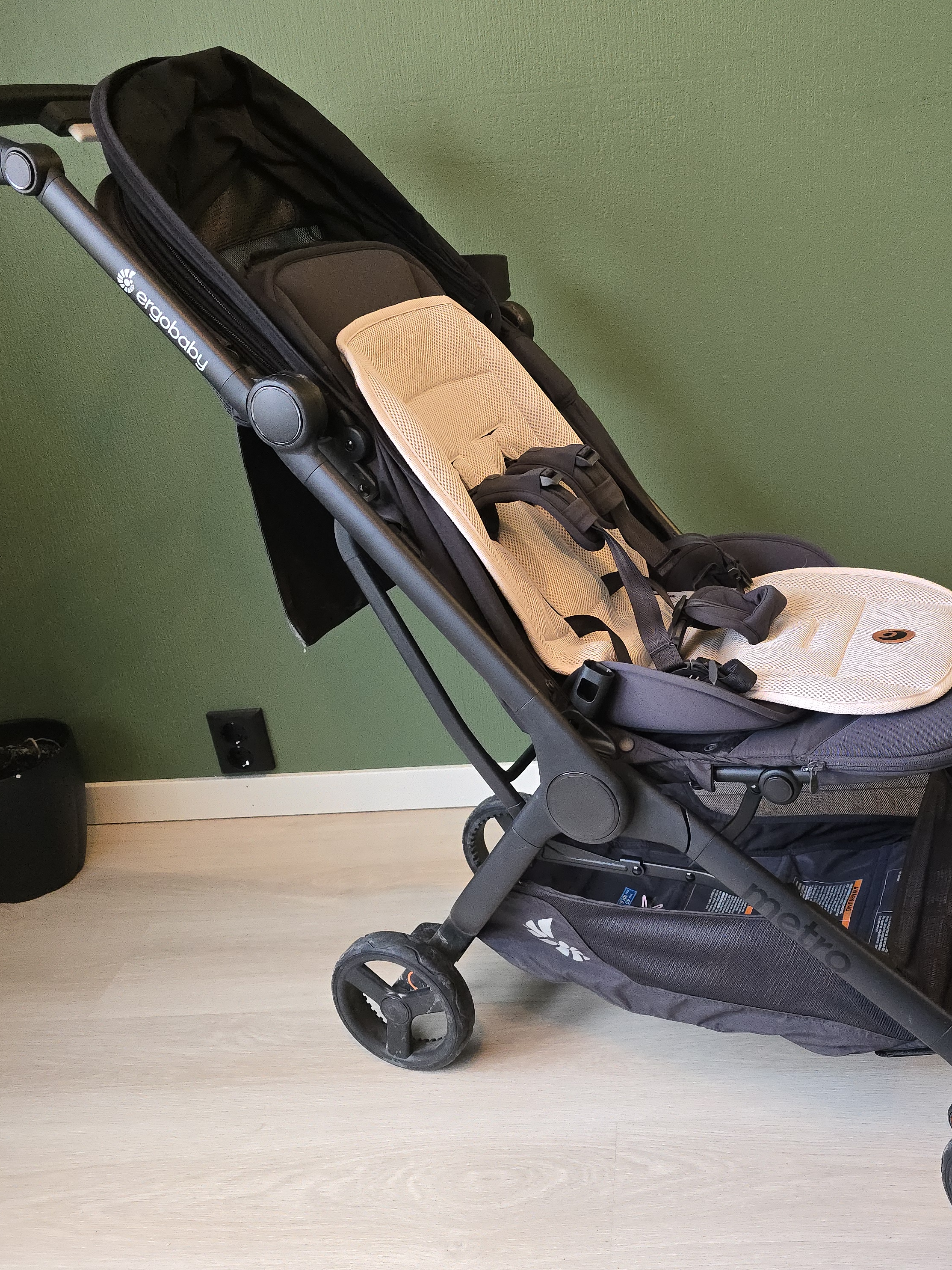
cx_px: 626
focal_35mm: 31
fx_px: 1137
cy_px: 640
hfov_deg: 44.8
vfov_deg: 58.4
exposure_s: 1/100
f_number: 1.7
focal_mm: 6.3
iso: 640
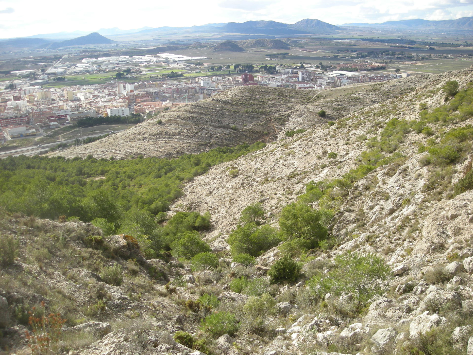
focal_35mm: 35
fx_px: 478
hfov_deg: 52.6
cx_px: 236
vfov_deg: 40.7
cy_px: 178
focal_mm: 5.7
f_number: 2.8
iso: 50
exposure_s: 1/388
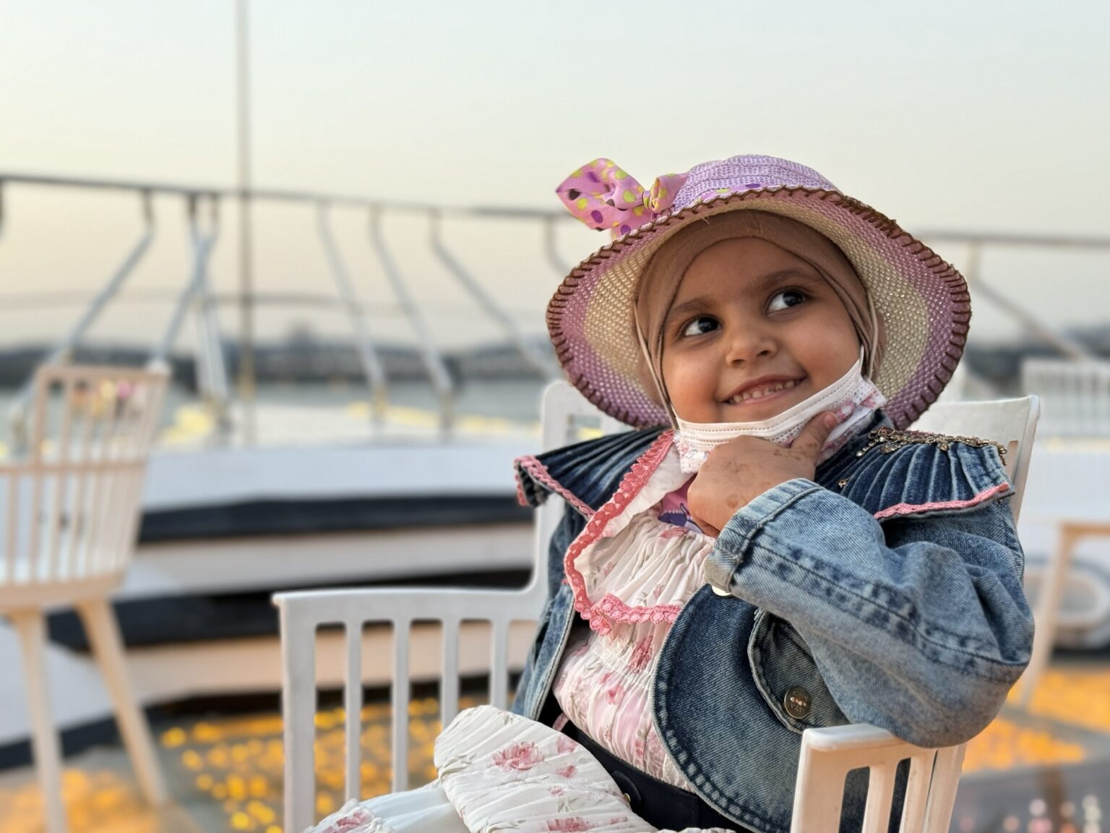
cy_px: 416
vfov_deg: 30.3
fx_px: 1539
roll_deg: +0.2
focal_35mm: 48
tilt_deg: +0.4
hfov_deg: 39.7
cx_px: 555
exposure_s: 1/72
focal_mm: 6.76
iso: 100
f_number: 1.78
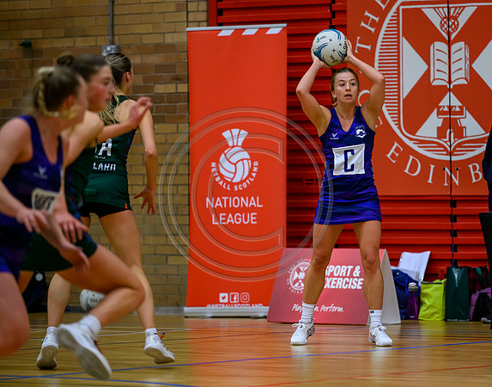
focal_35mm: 257
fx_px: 3718
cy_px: 164
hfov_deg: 7.6
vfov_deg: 5.9
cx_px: 335
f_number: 2.8
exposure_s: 1/1000
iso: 4000
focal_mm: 200
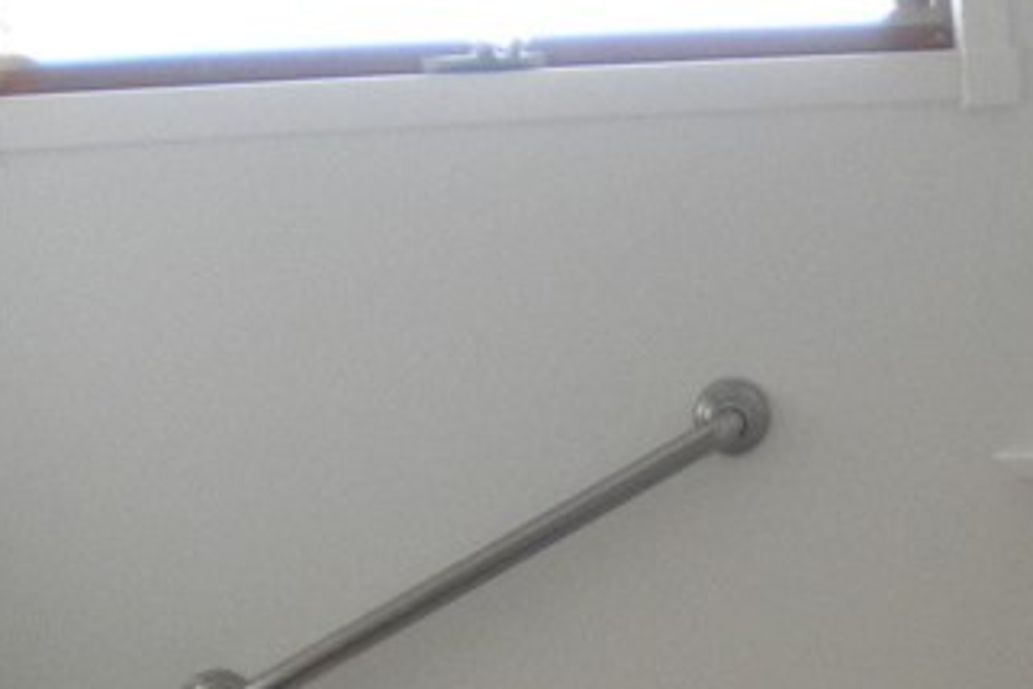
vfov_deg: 11.6
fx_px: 3328
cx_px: 965
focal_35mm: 116
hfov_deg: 17.3
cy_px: 821
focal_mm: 6.3
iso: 340
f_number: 3.1
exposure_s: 1/54.2
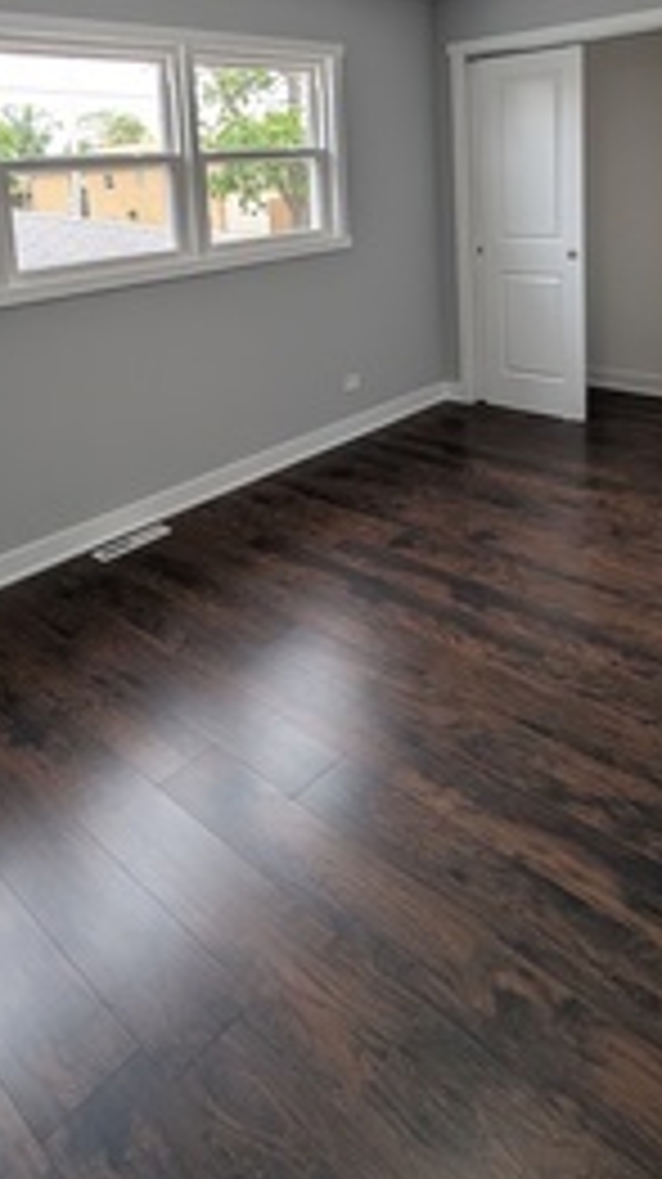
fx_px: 750
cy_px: 284
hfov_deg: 47.5
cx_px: 295
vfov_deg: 70.8
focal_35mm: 24
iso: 68
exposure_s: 1/245
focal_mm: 2.02
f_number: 1.7
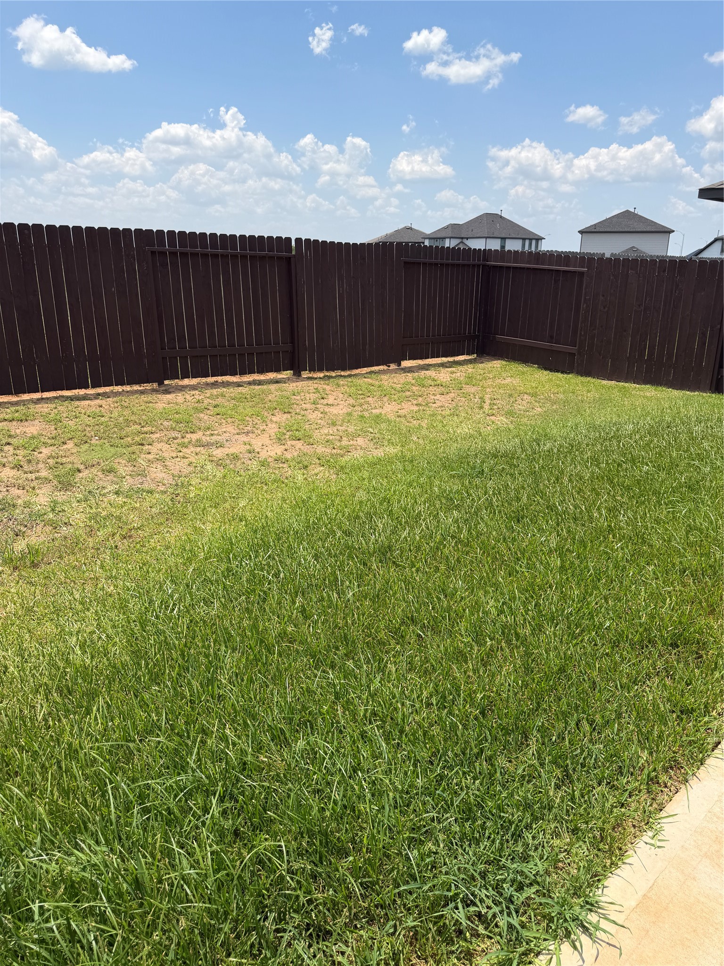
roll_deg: -1.0
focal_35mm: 24
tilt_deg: -16.3
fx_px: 669
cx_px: 362
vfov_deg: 71.6
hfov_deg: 56.8
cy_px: 483
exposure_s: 1/3584
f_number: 1.78
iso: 80
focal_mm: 6.76
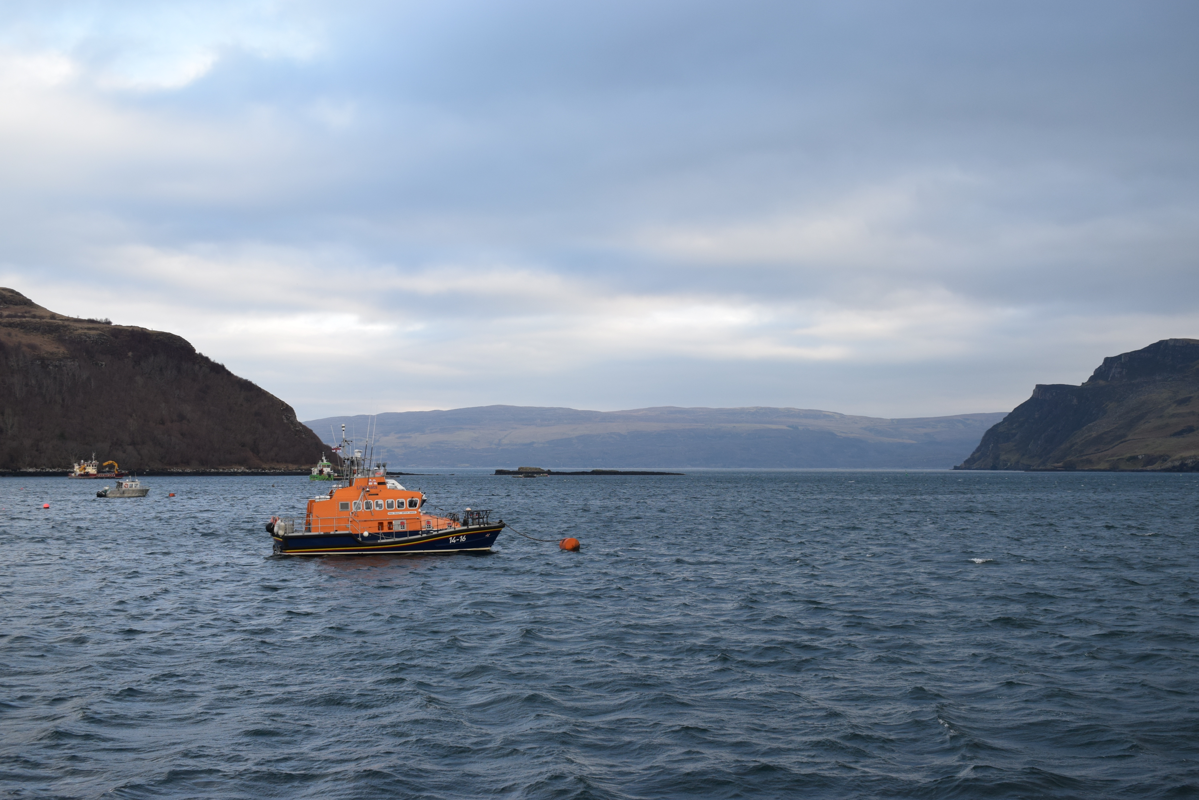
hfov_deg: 45.0
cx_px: 600
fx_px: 1449
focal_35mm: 44
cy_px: 400
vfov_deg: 30.8
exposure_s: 1/250
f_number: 8
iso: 360
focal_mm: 29
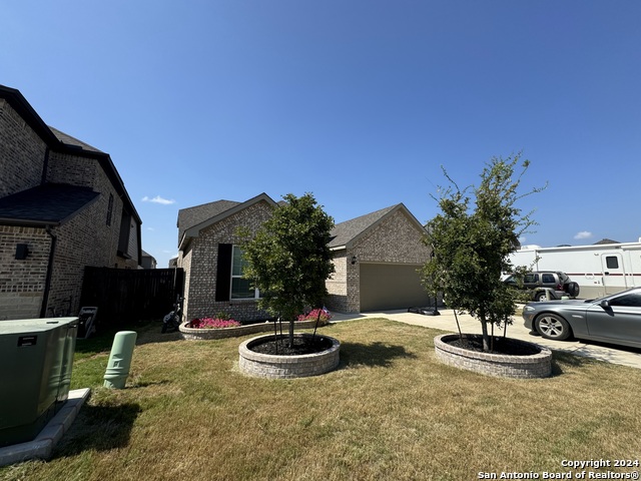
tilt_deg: +7.4
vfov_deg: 85.7
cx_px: 320
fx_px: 259
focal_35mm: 14
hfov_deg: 102.1
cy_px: 240
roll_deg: +0.5
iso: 50
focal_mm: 2.22
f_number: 2.2
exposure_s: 1/1748
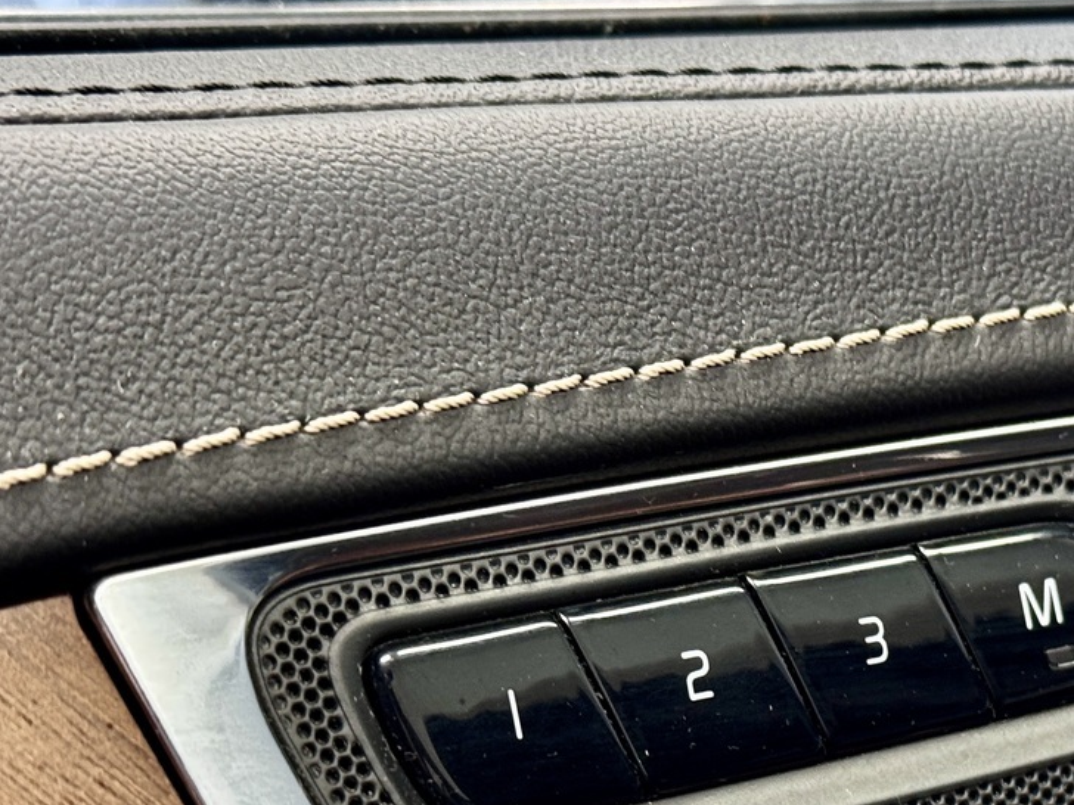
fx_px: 2947
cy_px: 708
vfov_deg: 15.4
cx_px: 767
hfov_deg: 20.5
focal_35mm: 95
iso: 320
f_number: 1.78
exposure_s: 1/33
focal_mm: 6.76
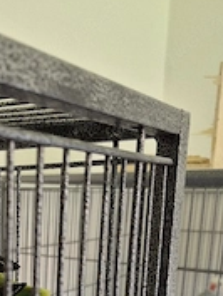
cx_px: -13
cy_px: 309
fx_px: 446
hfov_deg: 26.2
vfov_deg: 33.1
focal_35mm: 52
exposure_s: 1/100
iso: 250
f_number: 1.8
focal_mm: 5.4
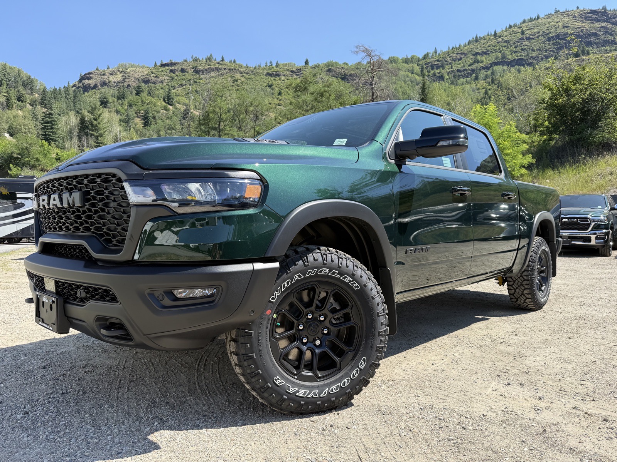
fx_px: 428
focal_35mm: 24
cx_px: 308
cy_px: 231
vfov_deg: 56.8
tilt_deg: -0.4
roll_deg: -0.5
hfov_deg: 71.6
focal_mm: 6.76
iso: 80
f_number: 1.78
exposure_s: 1/1770
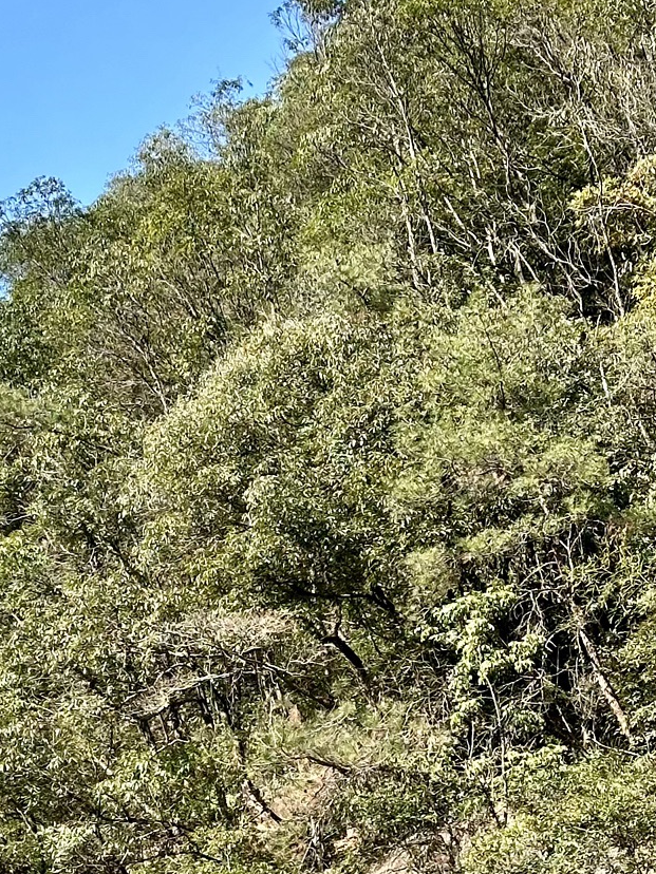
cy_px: 804
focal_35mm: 116
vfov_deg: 16.7
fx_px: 2931
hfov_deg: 12.8
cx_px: 230
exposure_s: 1/1095
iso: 64
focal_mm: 6.86
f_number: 1.78
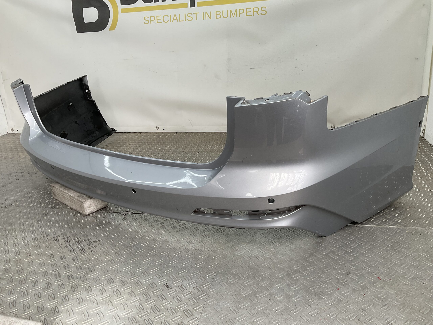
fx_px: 363
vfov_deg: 48.2
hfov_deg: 61.7
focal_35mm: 29
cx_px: 216
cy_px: 162
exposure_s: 1/140
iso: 16
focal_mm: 3
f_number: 1.8
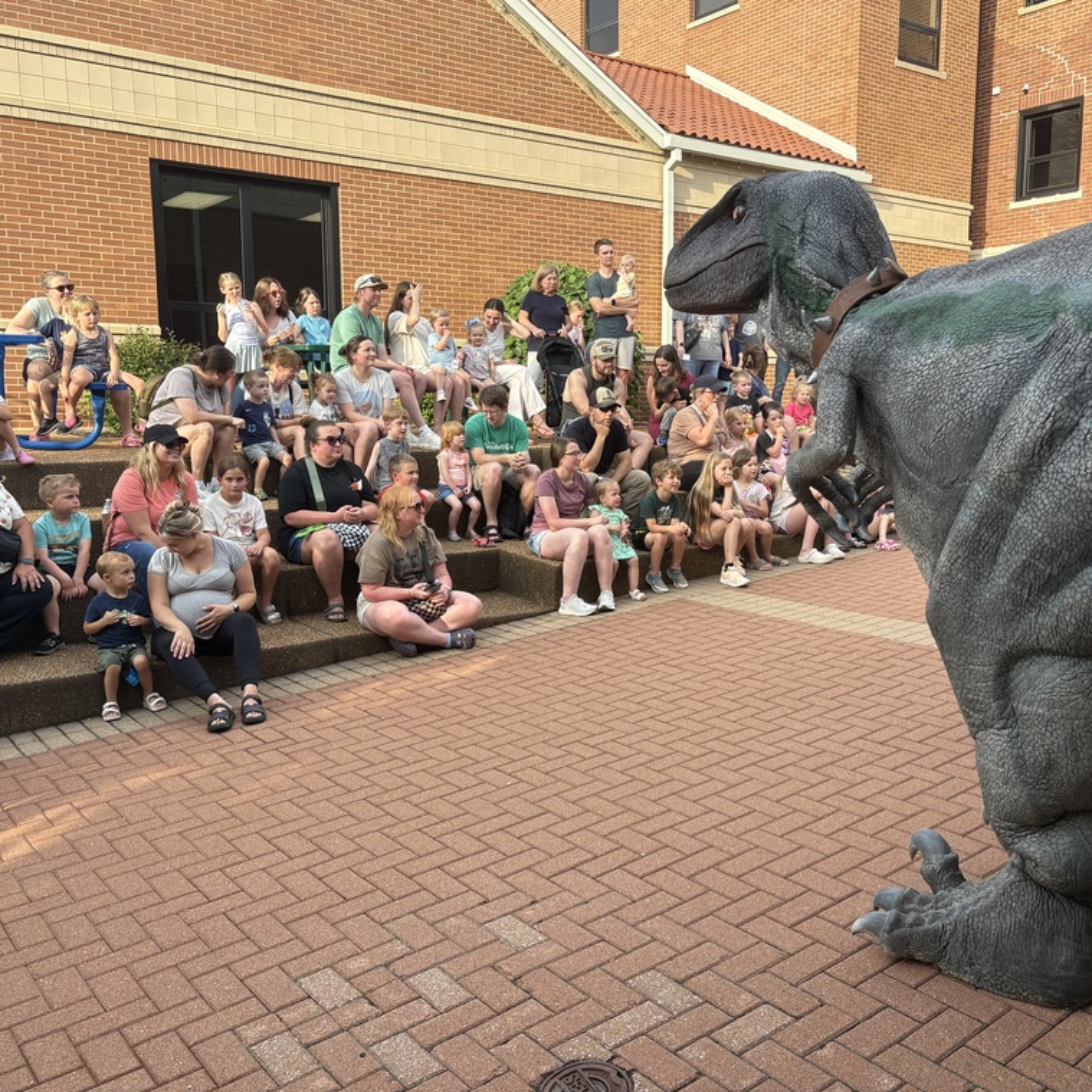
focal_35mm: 31
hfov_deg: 52.5
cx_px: 596
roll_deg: +0.6
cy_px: 541
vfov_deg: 52.5
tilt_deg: -7.2
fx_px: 1106
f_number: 1.6
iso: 50
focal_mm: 5.96
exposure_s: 1/629
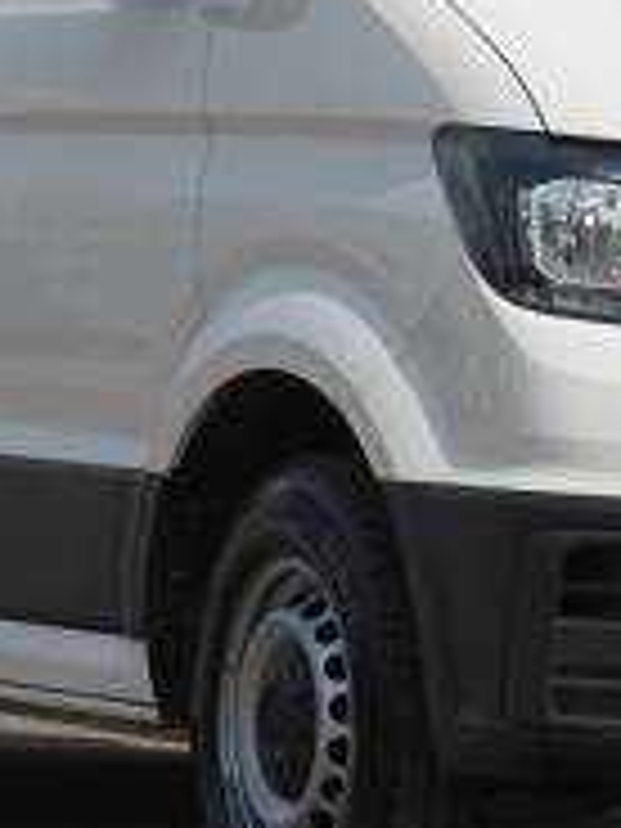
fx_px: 5398
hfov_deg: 6.6
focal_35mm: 226
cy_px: 126
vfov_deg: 8.7
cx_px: 531
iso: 400
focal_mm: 45
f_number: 13
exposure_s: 1/350
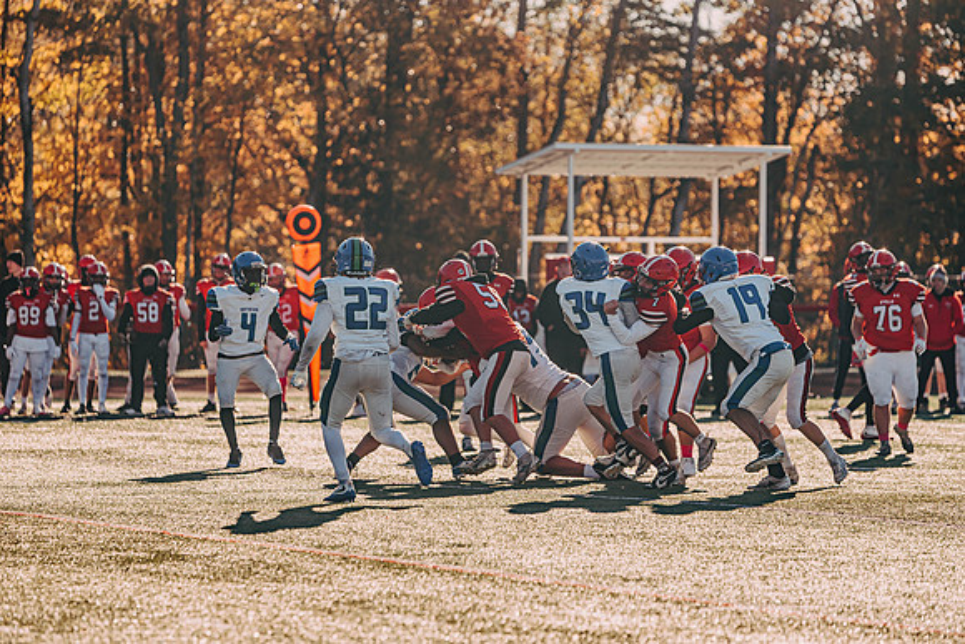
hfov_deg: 10.6
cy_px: 322
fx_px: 5184
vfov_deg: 7.1
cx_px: 482
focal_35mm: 193
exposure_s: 1/3200
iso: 125
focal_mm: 190
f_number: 3.5
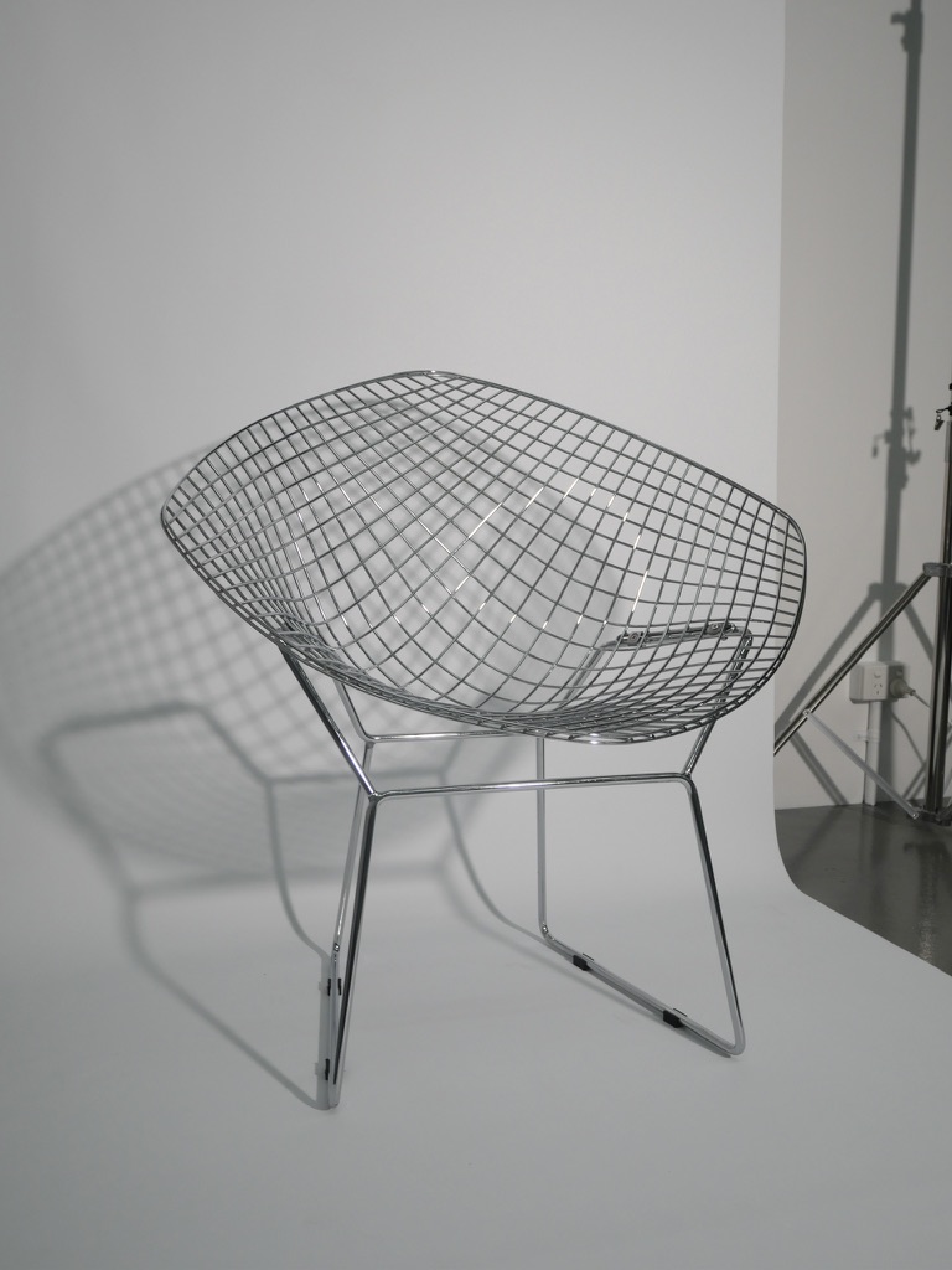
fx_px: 1247
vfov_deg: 54.0
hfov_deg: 41.8
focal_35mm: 34
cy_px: 635
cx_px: 476
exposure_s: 1/80
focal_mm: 17
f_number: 4
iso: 200
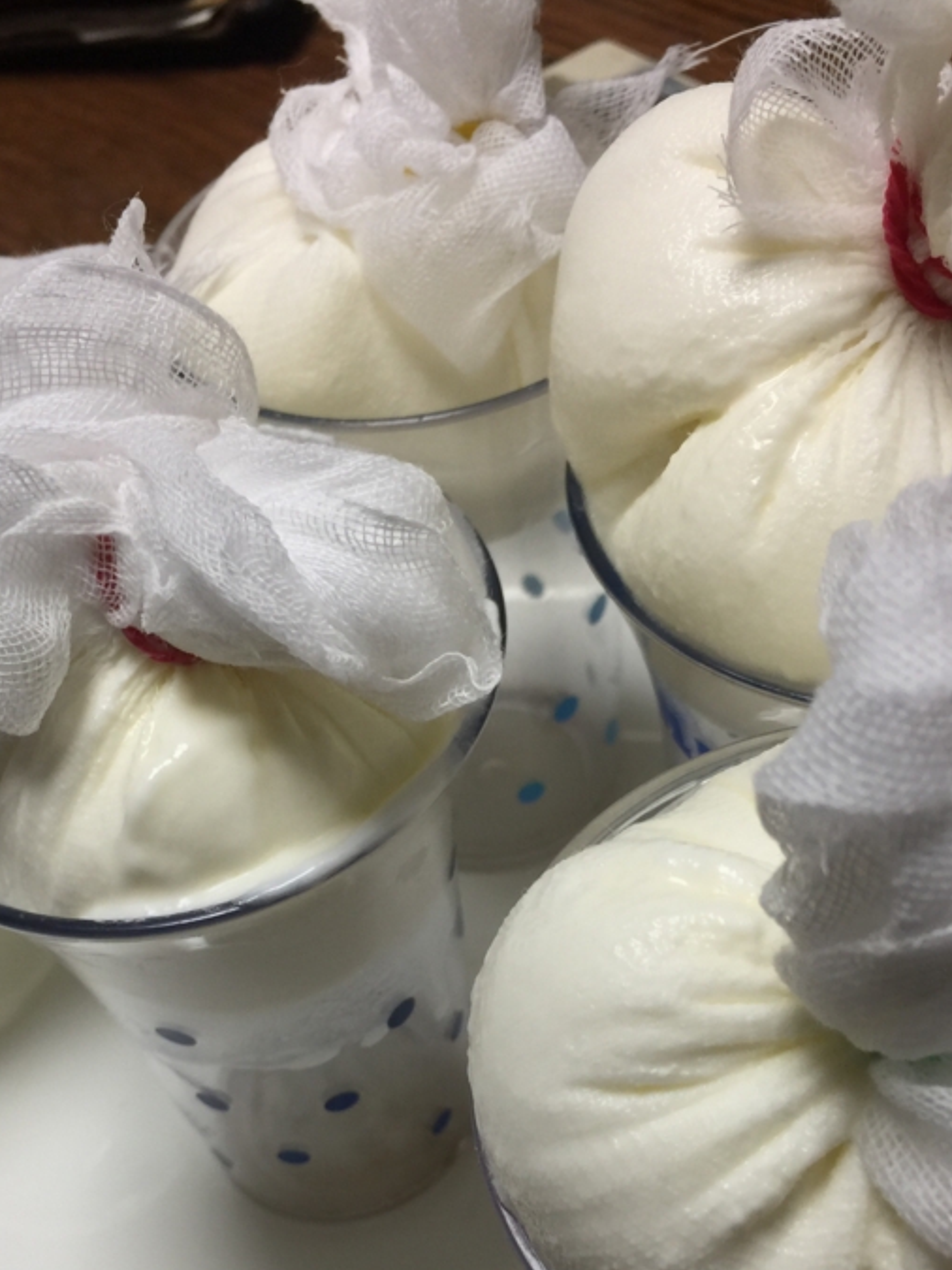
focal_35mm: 44
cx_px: 412
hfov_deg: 32.8
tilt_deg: -54.2
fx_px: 1614
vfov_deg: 41.7
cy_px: 952
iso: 32
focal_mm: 4.15
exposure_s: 1/33
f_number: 2.2
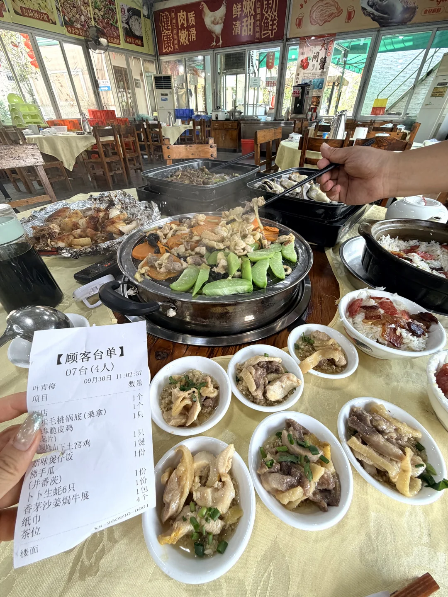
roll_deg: -0.3
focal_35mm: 14
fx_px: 242
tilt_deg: -38.2
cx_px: 224
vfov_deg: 102.1
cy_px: 298
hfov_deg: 85.7
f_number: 2.2
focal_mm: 2.22
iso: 80
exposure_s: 1/100
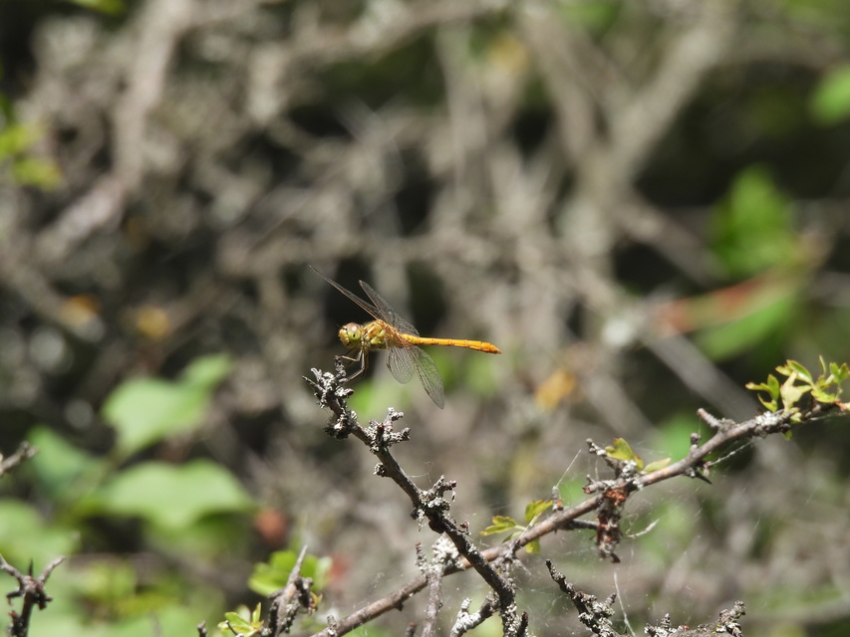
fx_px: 19647
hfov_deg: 2.5
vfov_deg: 1.9
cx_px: 425
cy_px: 318
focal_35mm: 800
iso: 100
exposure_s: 1/250
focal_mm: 143
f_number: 5.6
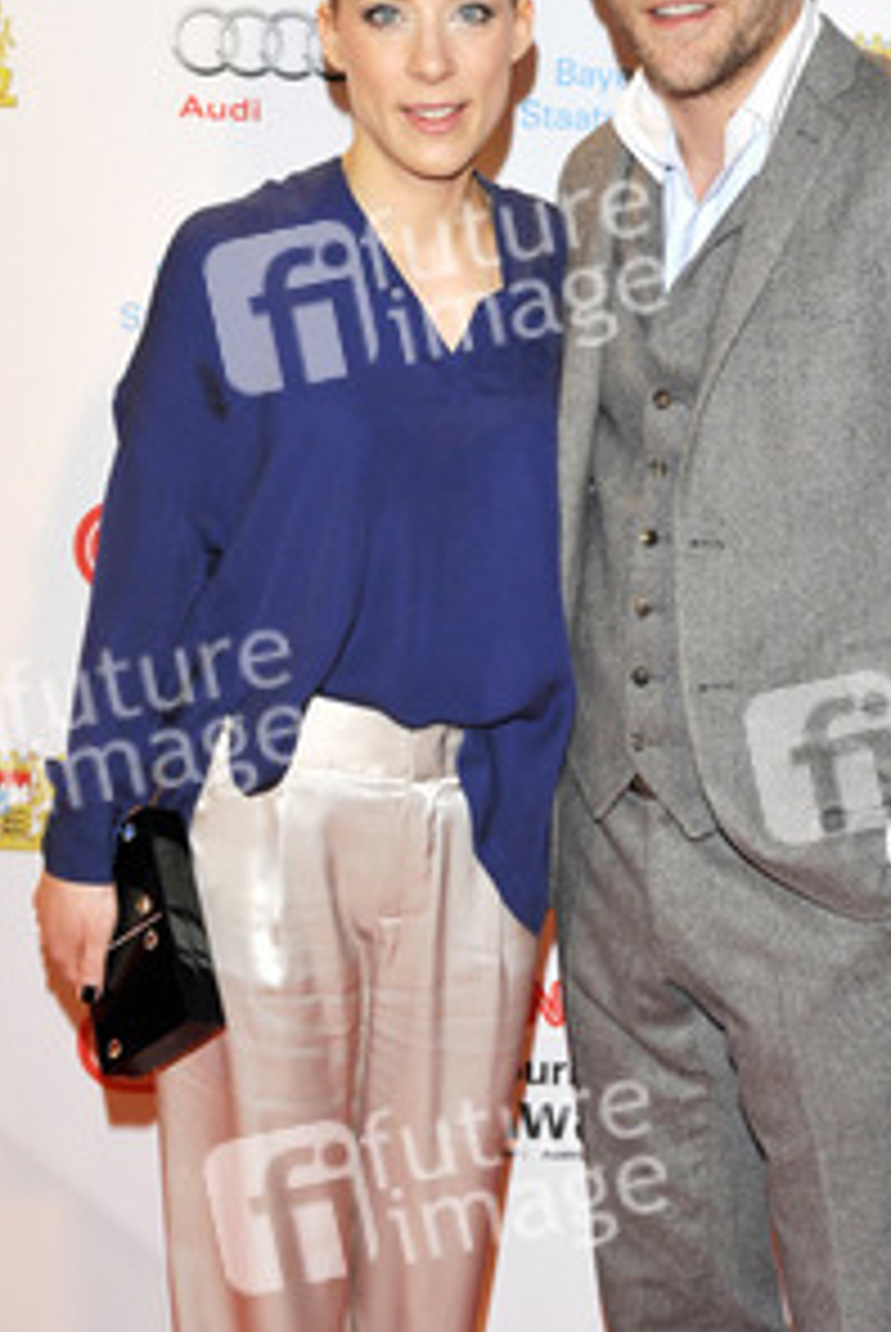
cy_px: 513
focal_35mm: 54
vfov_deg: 36.7
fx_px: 2000
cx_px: 569
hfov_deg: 25.0
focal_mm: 40
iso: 800
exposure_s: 1/250
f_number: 6.3
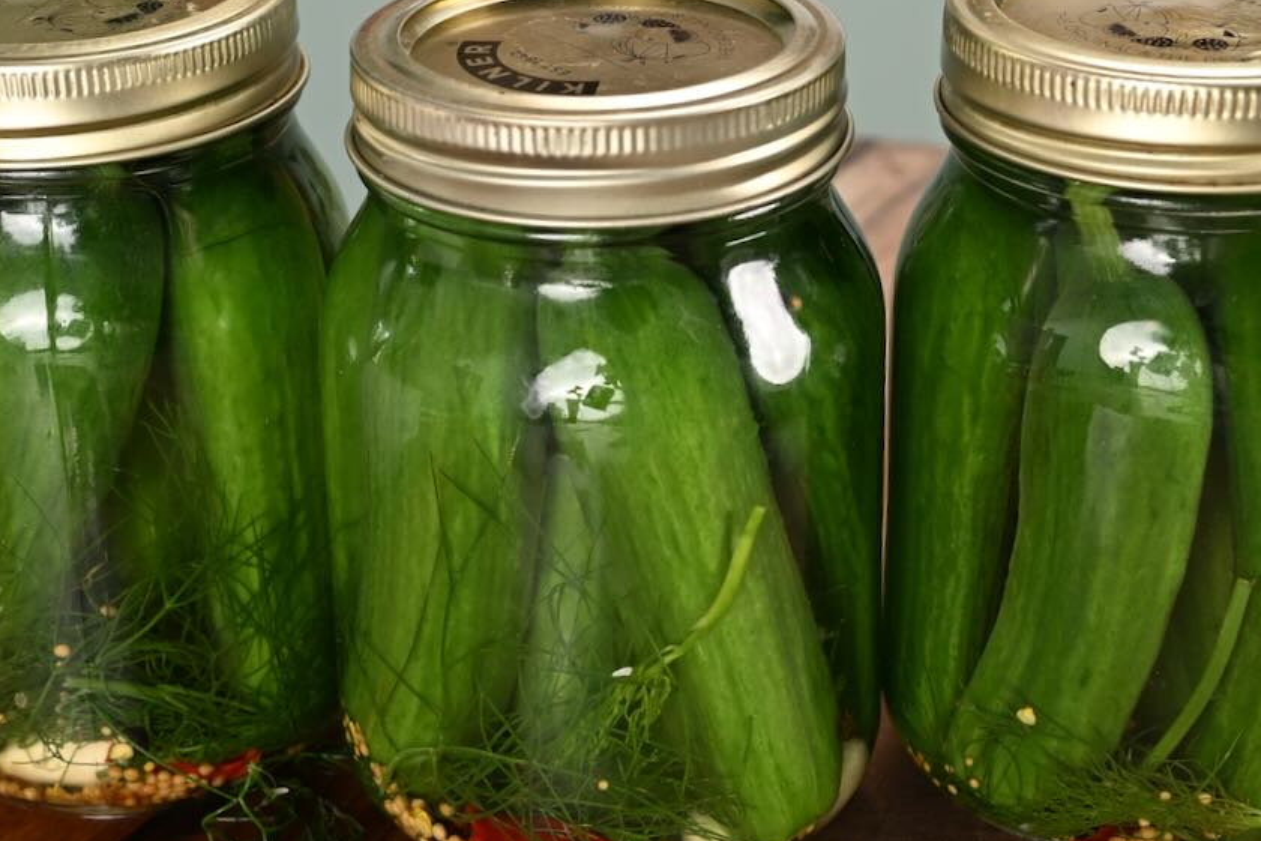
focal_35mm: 50
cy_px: 378
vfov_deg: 27.0
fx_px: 1751
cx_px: 600
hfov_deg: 39.6
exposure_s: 1/47.9
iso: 200
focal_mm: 35
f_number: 5.6
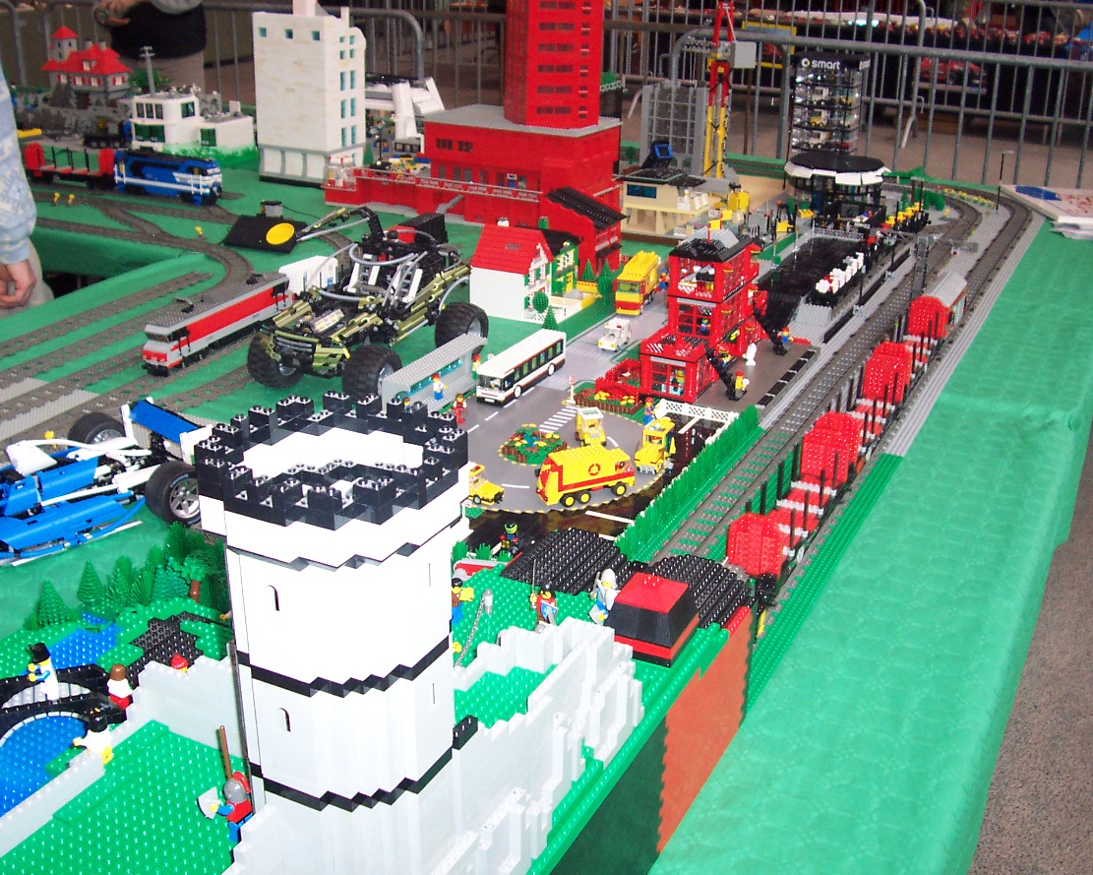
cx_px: 572
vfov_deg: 38.2
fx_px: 1262
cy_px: 438
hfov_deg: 46.8
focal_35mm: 39
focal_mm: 5.6
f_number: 2.8
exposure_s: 1/60
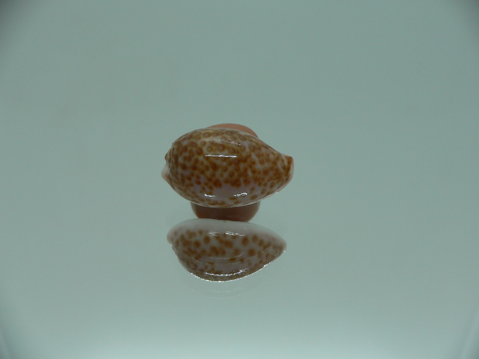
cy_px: 180
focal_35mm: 35
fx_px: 484
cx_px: 240
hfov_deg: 52.6
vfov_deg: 40.7
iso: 80
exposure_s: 1/60
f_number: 2.8
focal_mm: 4.6
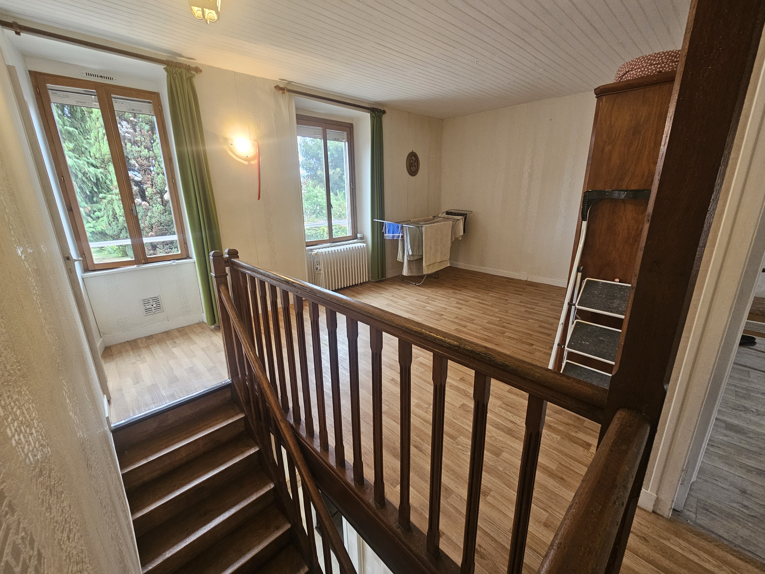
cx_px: 382
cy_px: 287
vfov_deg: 89.9
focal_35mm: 13
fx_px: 287
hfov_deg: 106.2
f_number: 2.2
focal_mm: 2.2
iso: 250
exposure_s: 1/50
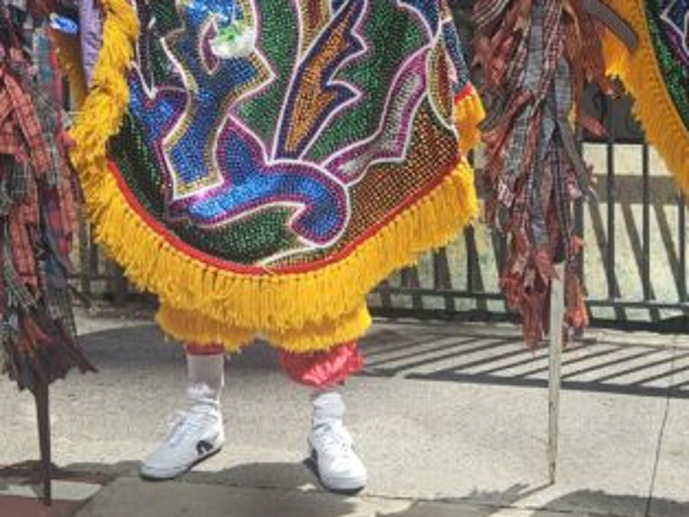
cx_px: 384
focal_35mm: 75
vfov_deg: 19.0
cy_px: -22
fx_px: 1494
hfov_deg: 26.0
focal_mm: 5.4
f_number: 1.8
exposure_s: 1/1154
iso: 25
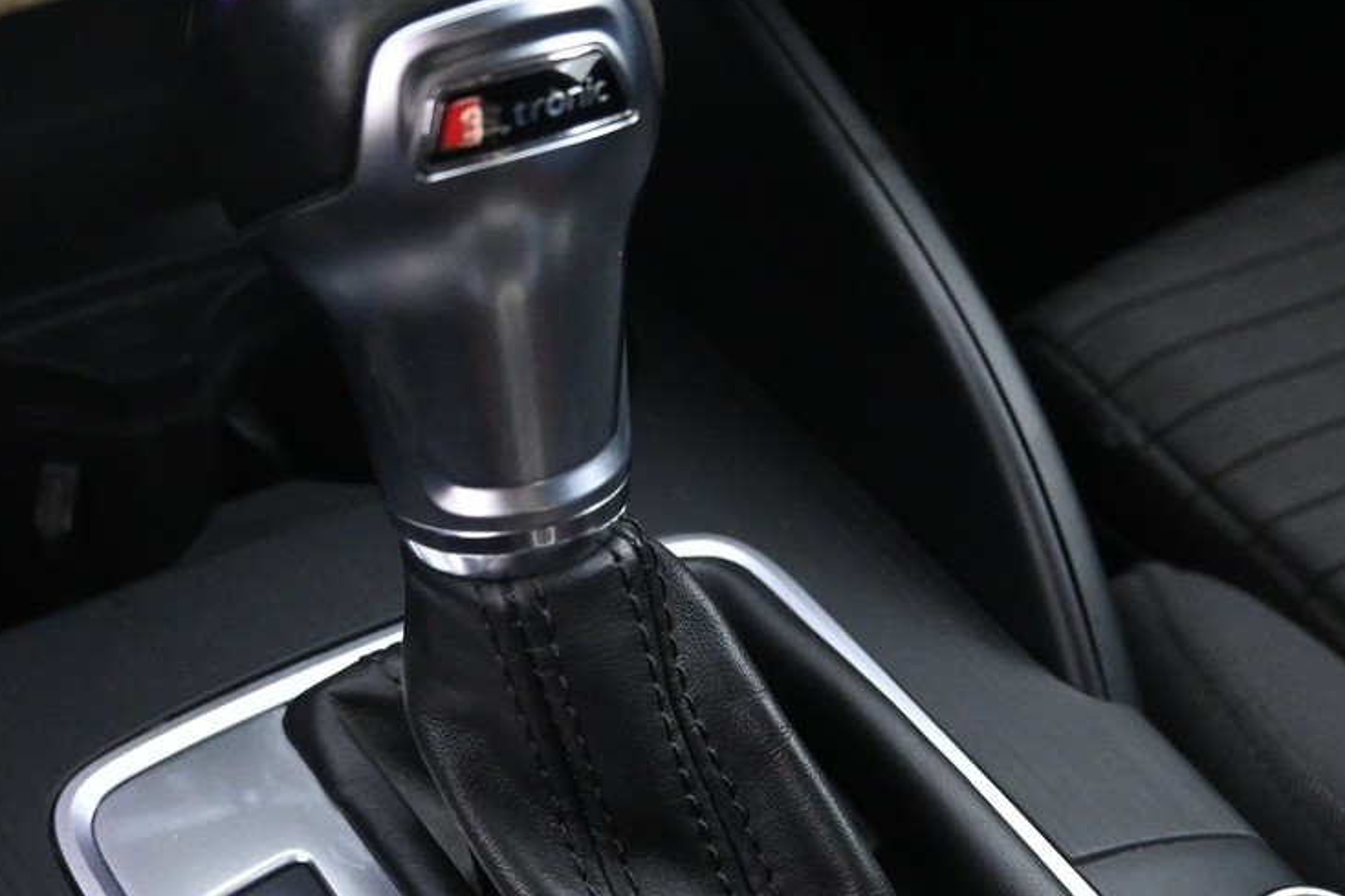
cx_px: 563
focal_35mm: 53
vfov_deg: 25.2
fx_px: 1980
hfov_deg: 37.4
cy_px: 683
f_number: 3.5
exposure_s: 1/15
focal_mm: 16
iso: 3200
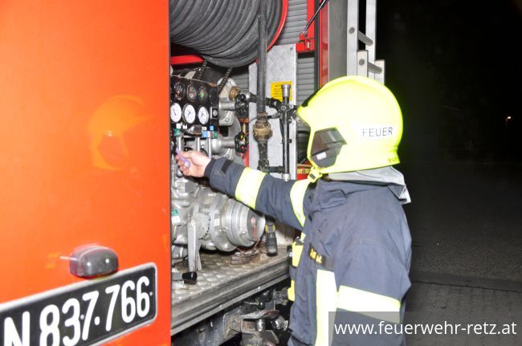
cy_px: 173
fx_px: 521
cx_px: 261
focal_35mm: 36
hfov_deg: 53.2
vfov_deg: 36.7
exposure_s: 1/60
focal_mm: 24
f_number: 4
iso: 200
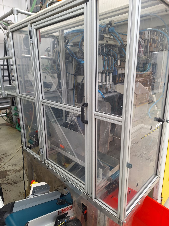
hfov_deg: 58.9
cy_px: 113
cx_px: 84
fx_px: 150
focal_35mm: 23
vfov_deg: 73.9
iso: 80
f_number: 1.8
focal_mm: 5.54
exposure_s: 1/50
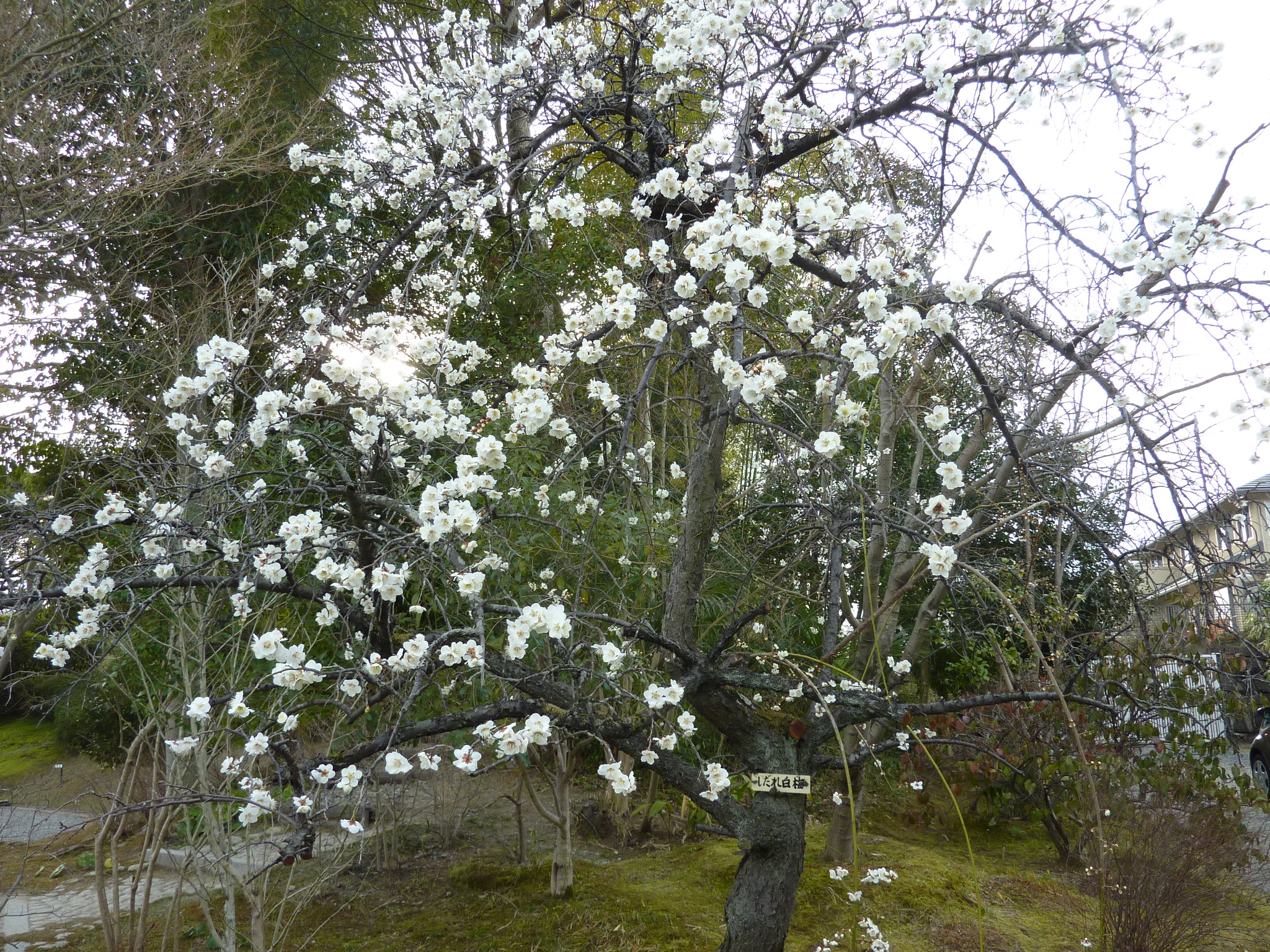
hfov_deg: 69.4
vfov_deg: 54.9
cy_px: 476
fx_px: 917
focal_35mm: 25
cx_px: 635
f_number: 3.3
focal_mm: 4.1
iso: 80
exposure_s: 1/100
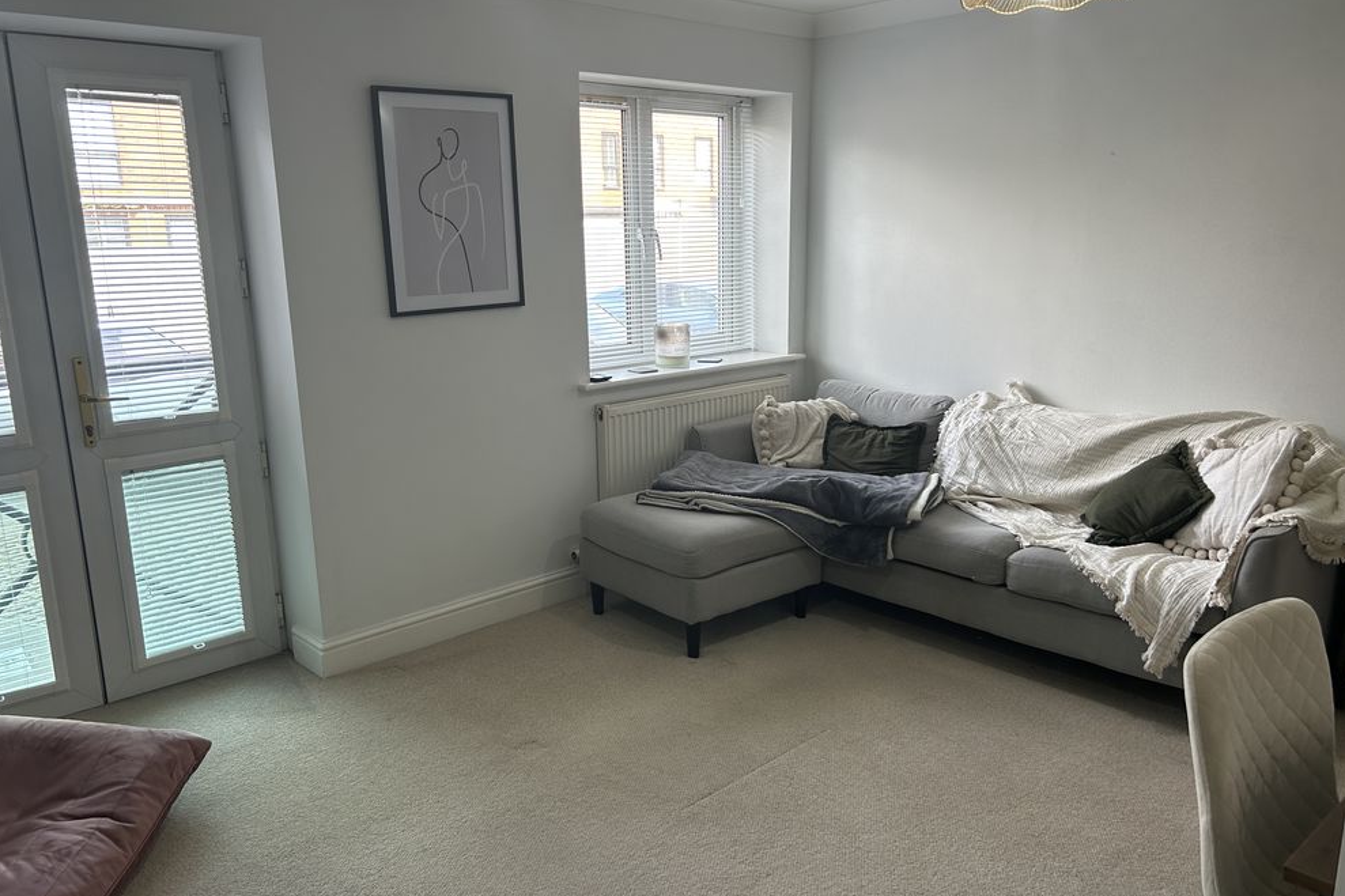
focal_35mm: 28
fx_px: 1046
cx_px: 688
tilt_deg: -13.0
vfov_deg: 46.4
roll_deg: +0.8
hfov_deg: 65.5
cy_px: 470
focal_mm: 5.7
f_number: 1.5
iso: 64
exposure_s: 1/121
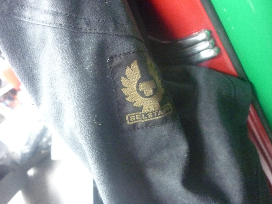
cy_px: 102
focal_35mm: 33
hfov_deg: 55.4
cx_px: 136
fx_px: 259
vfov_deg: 42.9
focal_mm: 5.5
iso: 800
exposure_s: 1/15
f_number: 2.8
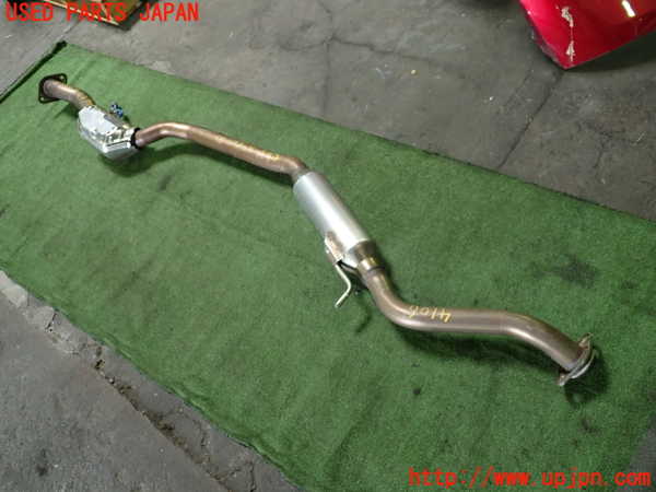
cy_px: 246
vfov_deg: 46.8
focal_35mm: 30
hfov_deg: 60.0
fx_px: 569
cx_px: 328
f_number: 2.3
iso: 200
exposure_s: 1/40
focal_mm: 5.4
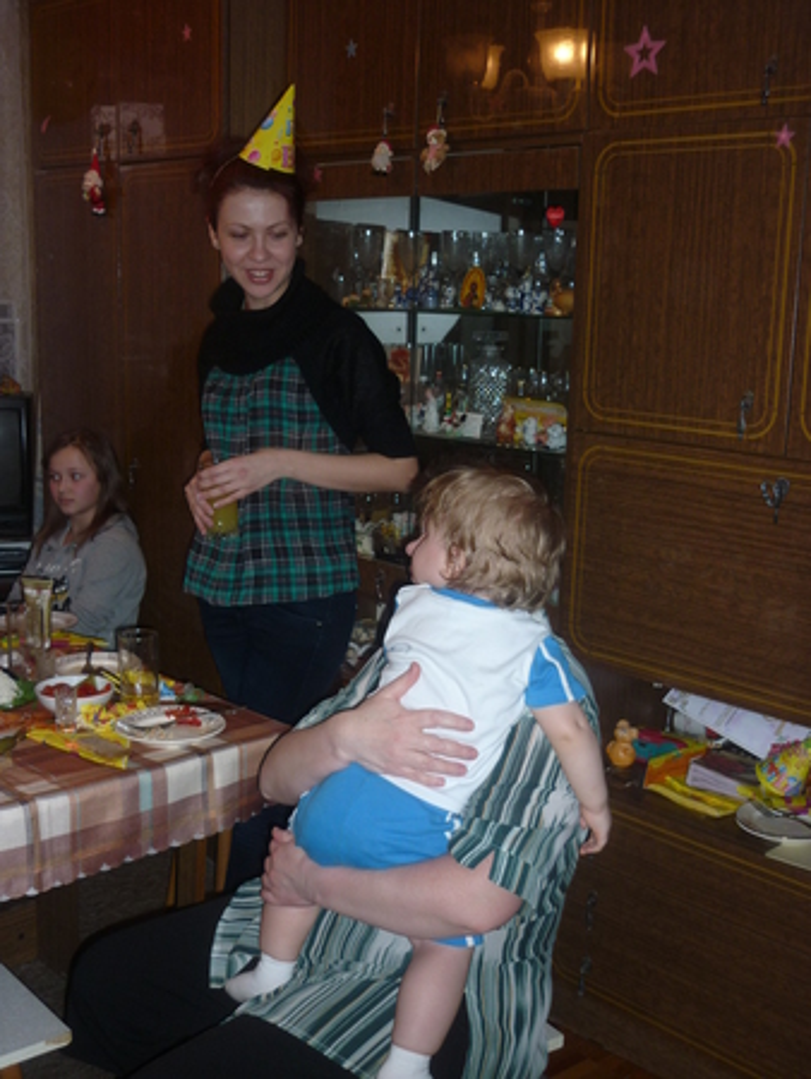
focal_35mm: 42
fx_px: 1311
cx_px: 406
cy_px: 540
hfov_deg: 34.4
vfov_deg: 44.8
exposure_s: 1/30
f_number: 3
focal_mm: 6.9
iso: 100
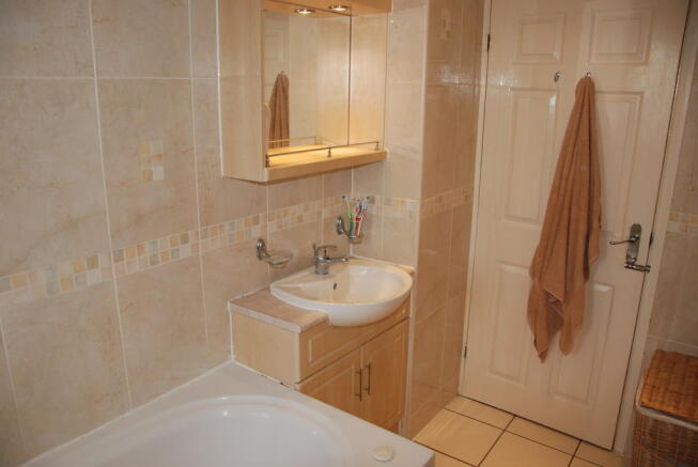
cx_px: 349
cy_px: 234
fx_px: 524
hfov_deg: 67.3
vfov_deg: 48.0
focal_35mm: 27
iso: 200
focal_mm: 18
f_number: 3.5
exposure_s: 1/60
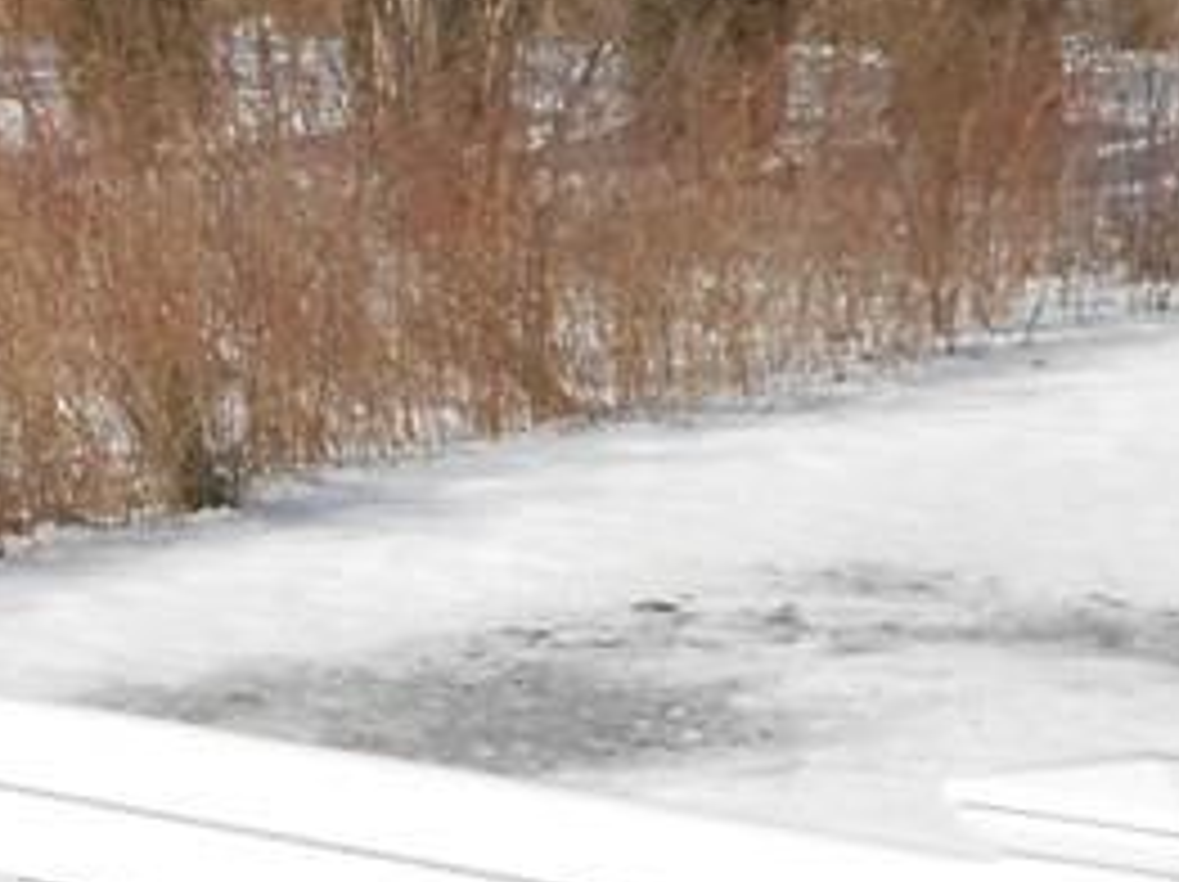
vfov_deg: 6.8
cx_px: -738
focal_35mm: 219
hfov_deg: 8.8
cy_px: 252
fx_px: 7452
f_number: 4.9
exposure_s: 1/640
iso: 80
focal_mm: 10
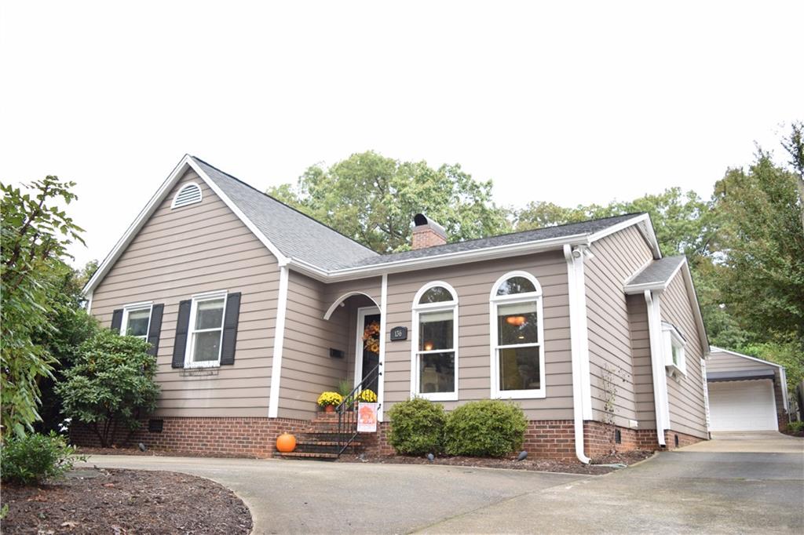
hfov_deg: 67.4
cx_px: 402
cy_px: 268
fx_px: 603
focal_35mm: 27
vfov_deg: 47.9
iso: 200
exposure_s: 1/200
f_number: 3.5
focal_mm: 18
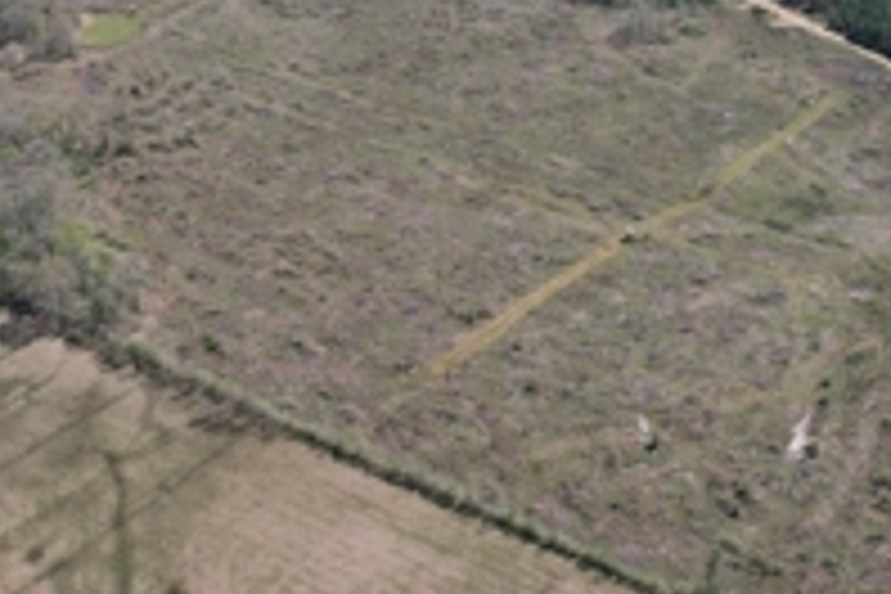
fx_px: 1114
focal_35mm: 45
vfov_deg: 28.8
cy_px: 68
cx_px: 524
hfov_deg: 43.4
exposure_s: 1/2000
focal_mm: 8.38
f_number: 2.8
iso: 200
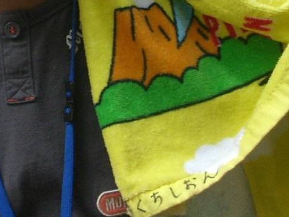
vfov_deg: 6.6
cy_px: -101
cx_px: -6
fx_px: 1861
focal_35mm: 223
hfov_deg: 8.8
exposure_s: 1/125
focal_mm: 10.7
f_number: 3.6
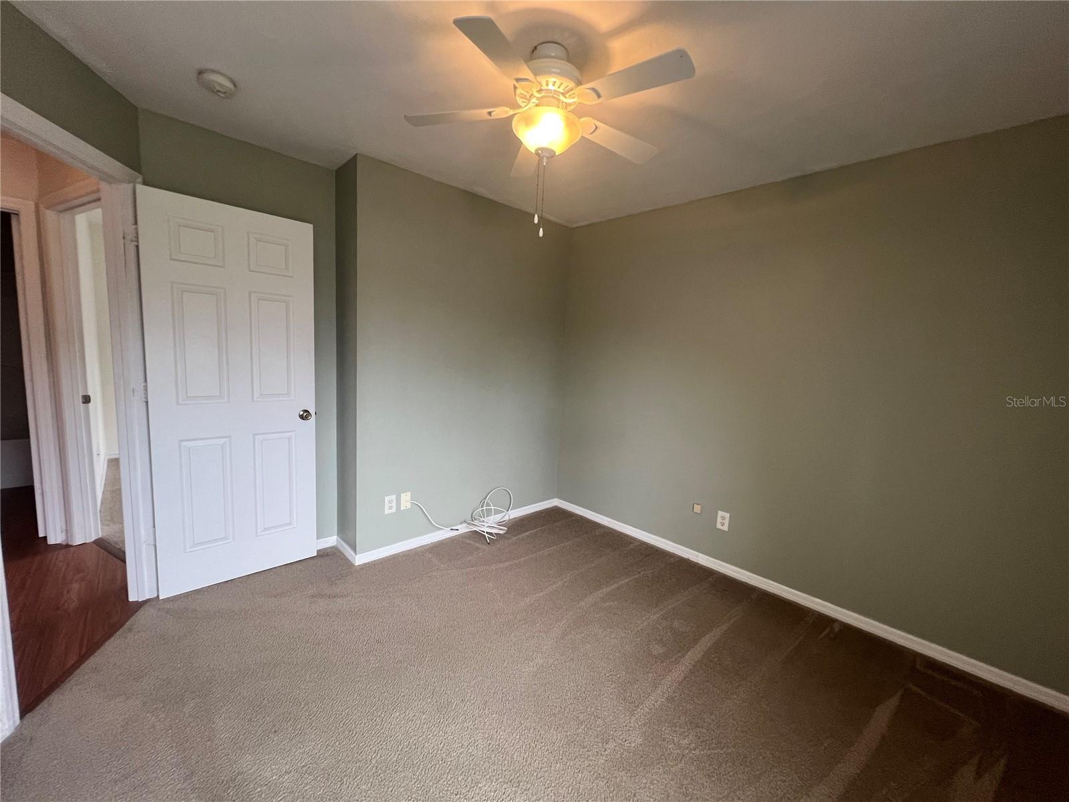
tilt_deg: -5.3
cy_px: 401
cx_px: 534
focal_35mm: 13
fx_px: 401
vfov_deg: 89.9
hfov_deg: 106.2
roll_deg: -2.7
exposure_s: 1/120
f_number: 1.8
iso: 125
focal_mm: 1.57
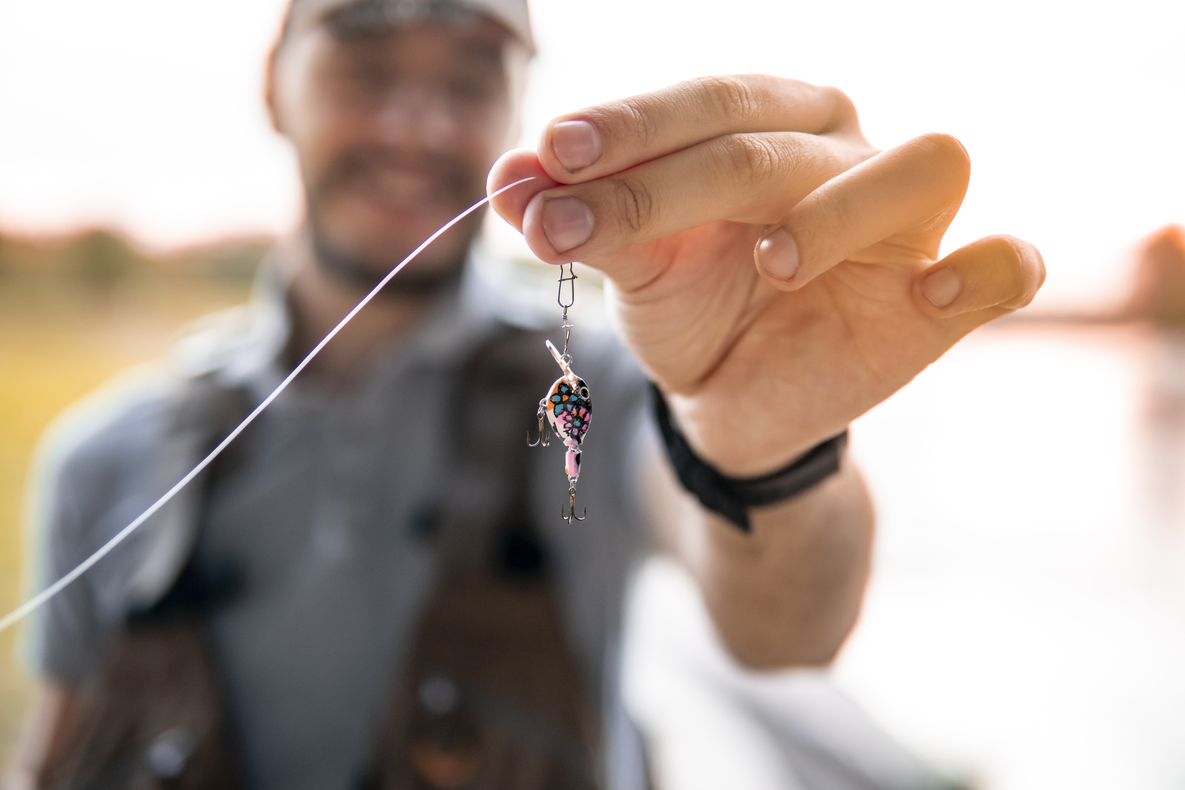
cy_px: 395
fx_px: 1481
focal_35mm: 45
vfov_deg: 29.9
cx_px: 592
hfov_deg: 43.6
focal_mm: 30
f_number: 1.8
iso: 500
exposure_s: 1/400
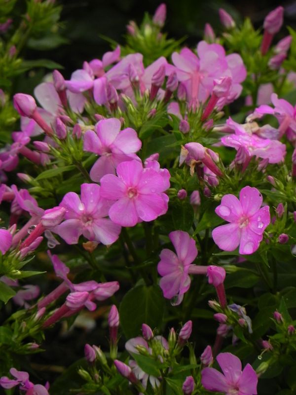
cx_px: 148
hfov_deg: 2.5
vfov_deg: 3.3
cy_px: 198
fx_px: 6898
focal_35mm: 605
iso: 160
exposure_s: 1/125
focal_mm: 107.6
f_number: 5
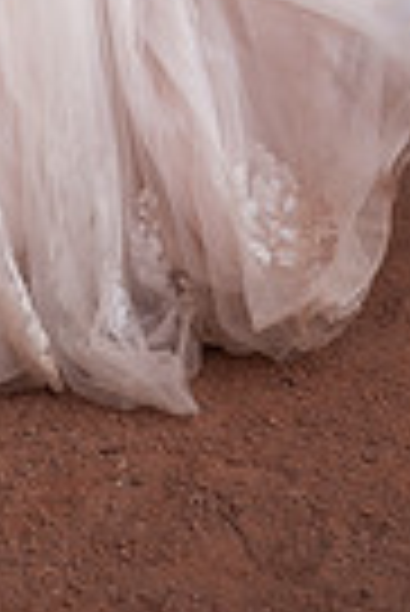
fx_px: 2811
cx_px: -142
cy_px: -392
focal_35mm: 165
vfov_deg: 11.7
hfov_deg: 8.2
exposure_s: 1/320
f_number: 2.8
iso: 250
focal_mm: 50
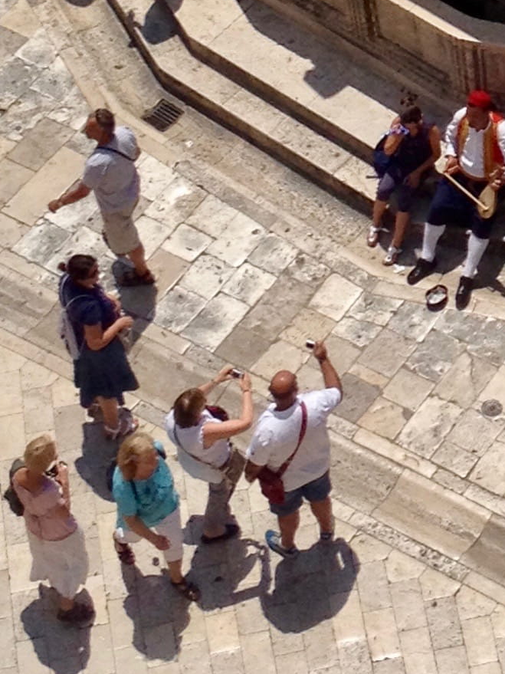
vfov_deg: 14.7
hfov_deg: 11.1
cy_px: -134
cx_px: 693
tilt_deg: -41.9
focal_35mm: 130
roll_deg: +0.7
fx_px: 2529
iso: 50
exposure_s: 1/3460
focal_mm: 4.28
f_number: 2.4
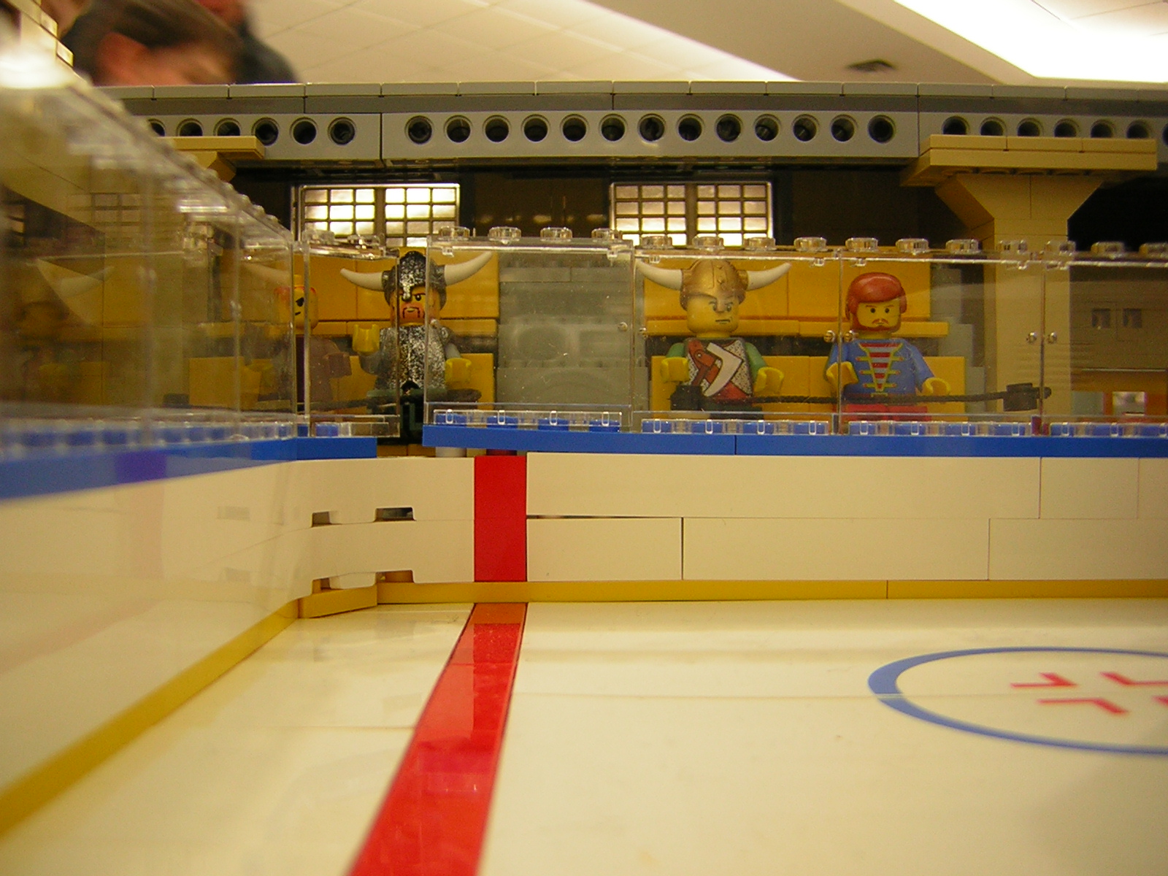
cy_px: 438
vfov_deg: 39.7
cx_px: 584
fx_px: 1215
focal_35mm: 36
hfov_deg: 51.4
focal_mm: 4.7
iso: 54
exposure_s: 1/5.8
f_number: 2.6
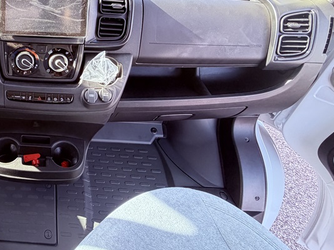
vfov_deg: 44.9
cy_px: 58
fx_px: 289
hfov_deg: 51.4
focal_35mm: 30
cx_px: 21
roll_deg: +1.0
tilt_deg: -37.5
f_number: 2.2
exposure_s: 1/121
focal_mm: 2.22
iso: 250
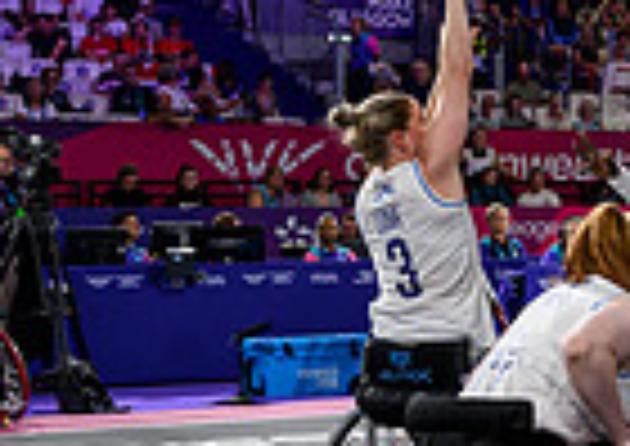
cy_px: 146
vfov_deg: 9.8
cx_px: 1029
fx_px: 2604
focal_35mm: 146
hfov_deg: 12.9
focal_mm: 31
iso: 500
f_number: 2.8
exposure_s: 1/640
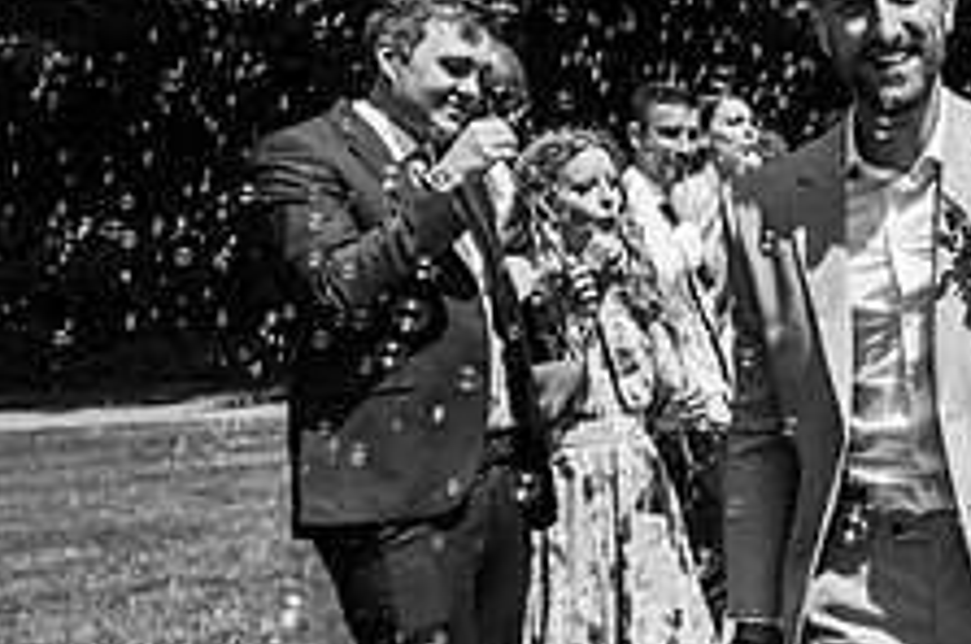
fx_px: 2451
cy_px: 300
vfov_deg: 15.0
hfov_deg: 20.5
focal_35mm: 91
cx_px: 1258
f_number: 4.5
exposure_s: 1/1000
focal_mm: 35
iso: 100
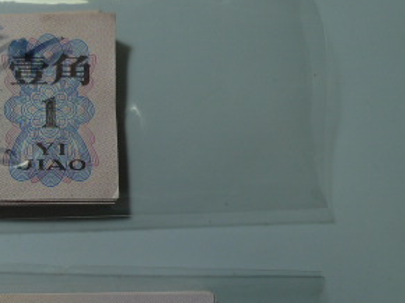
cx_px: -35
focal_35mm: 53
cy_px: 242
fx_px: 620
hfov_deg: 32.2
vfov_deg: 27.0
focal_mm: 5.1
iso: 80
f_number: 2
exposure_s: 1/100
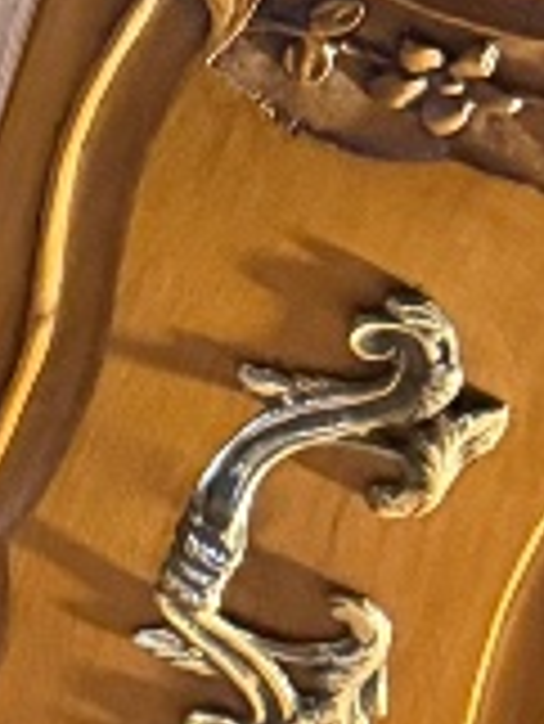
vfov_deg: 9.6
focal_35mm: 179
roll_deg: -3.6
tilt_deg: -28.7
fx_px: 3746
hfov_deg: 6.8
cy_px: -1097
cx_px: -1470
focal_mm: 6.76
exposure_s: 1/33
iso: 1000
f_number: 1.78
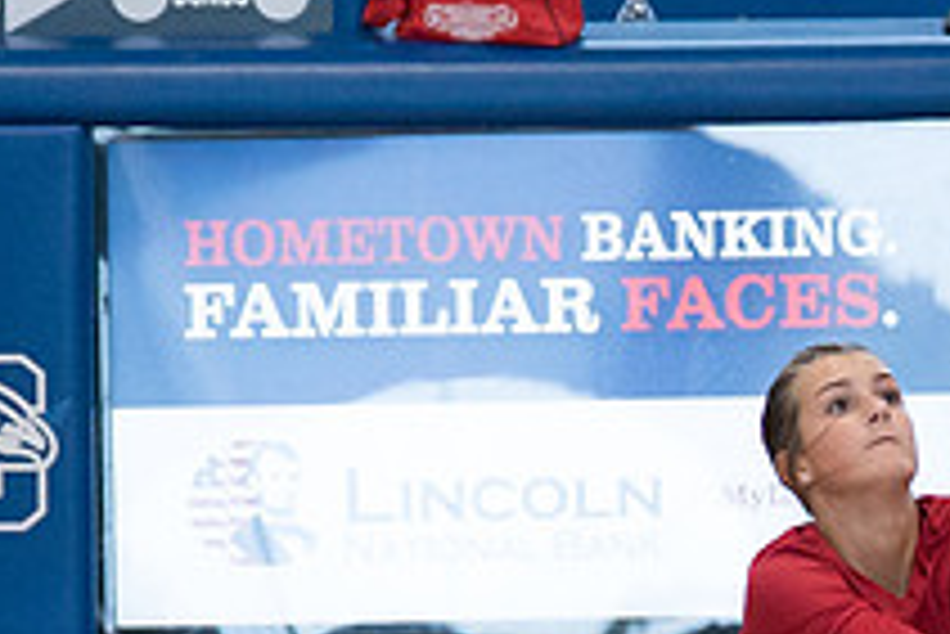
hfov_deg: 3.7
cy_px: 752
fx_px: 14576
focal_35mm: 552
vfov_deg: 2.5
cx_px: 842
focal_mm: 95
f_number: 2.8
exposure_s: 1/1250
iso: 3200
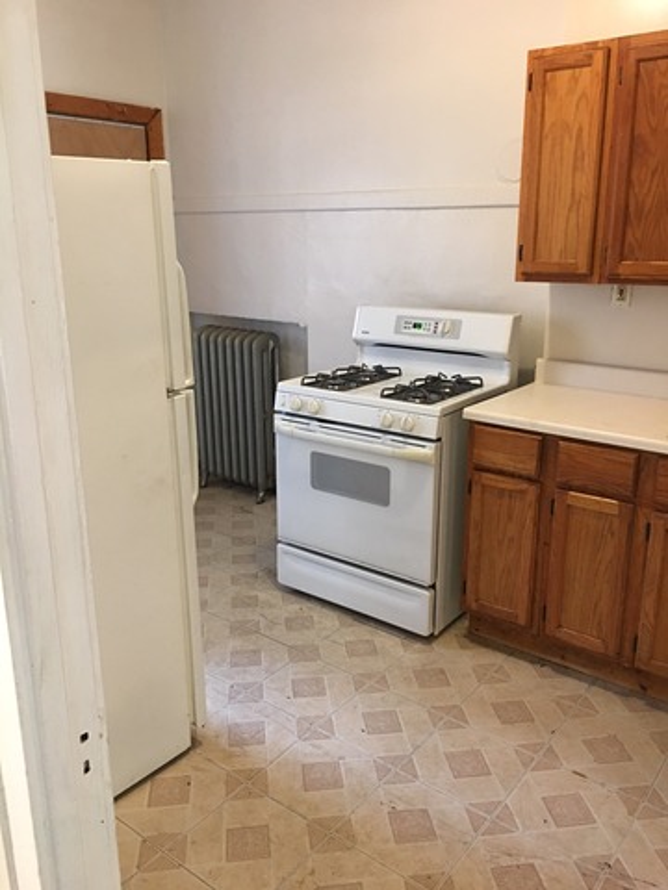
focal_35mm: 29
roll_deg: -0.5
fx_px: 746
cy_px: 445
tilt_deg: -14.4
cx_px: 334
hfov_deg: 48.2
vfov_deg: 61.7
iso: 50
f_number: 2.2
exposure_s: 1/4
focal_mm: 4.15
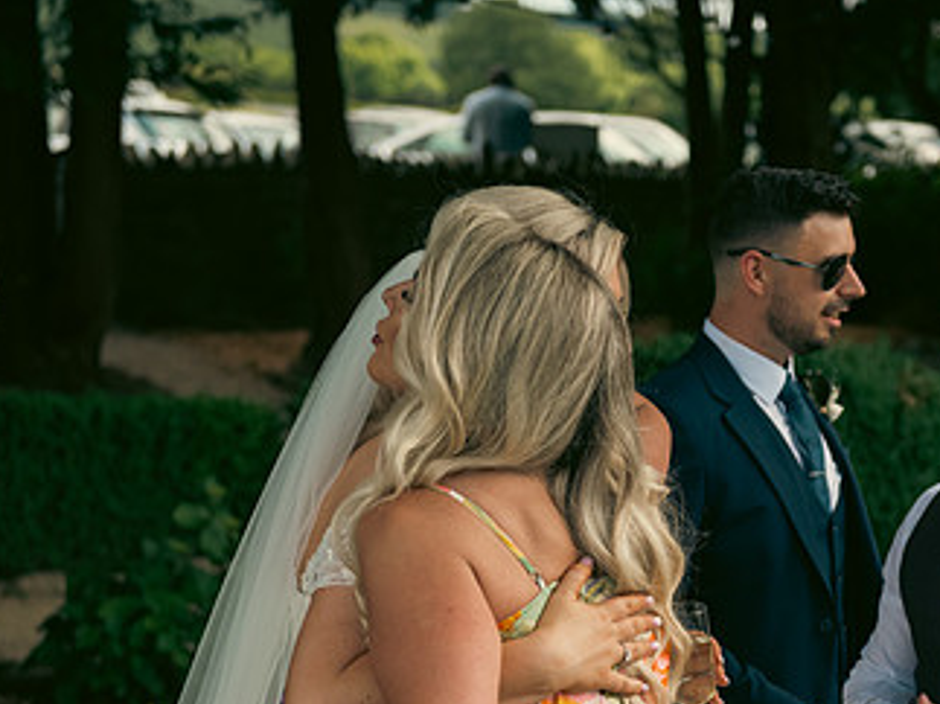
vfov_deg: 15.5
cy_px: 511
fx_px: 2579
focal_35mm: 95
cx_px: 640
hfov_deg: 20.6
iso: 250
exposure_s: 1/1000
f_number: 3.5
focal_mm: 55
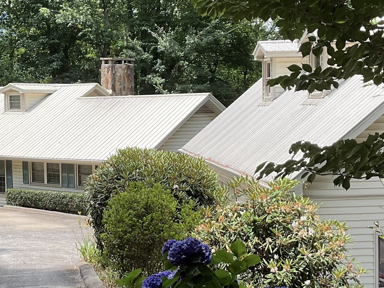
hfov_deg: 27.0
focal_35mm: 72
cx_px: 153
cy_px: 163
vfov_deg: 20.4
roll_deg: +0.8
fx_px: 799
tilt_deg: -4.0
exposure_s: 1/378
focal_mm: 3
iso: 16
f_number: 1.8
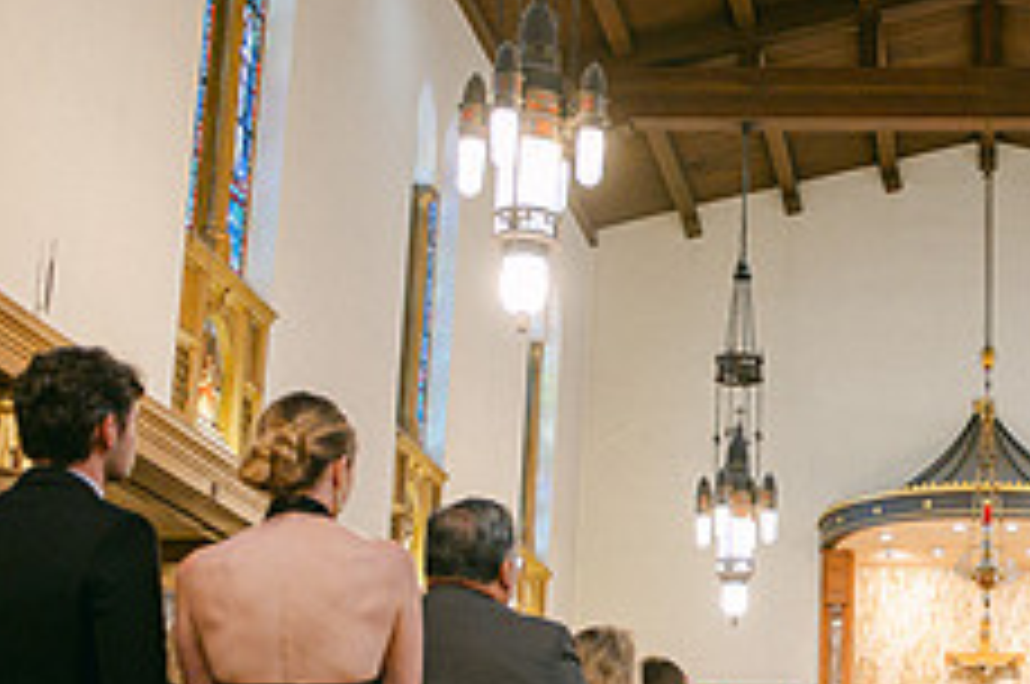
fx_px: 2029
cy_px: 531
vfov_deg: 19.0
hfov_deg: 27.1
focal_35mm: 71
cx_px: 1003
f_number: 2.8
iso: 1000
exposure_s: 1/100
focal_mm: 28
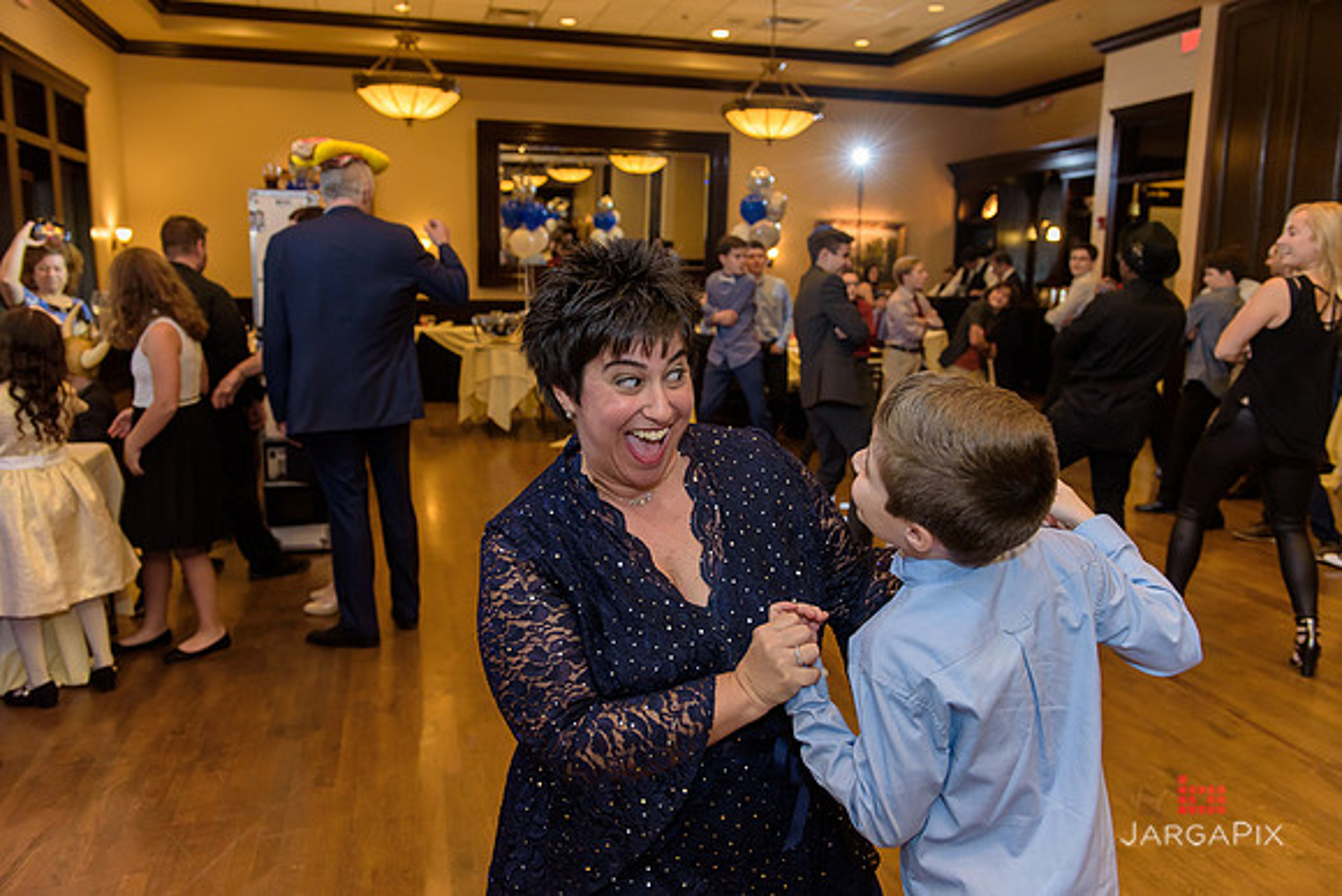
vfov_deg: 46.4
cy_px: 448
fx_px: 1044
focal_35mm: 28
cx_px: 671
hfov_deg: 65.5
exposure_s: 1/125
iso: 1600
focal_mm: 28
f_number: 3.2
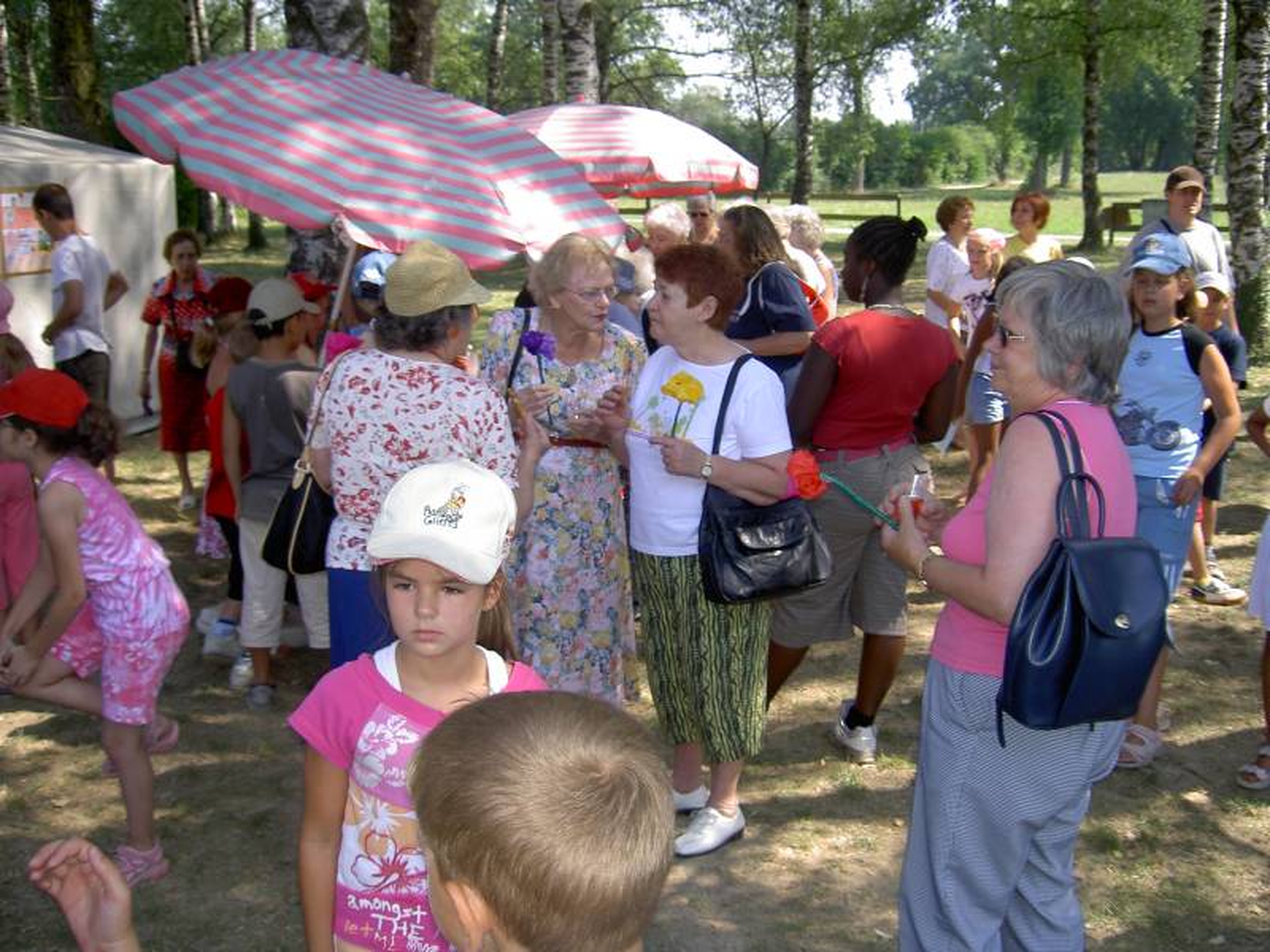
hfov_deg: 47.9
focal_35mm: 39
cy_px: 476
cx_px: 635
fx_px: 1431
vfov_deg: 36.8
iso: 100
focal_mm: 8
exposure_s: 1/250
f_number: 2.8
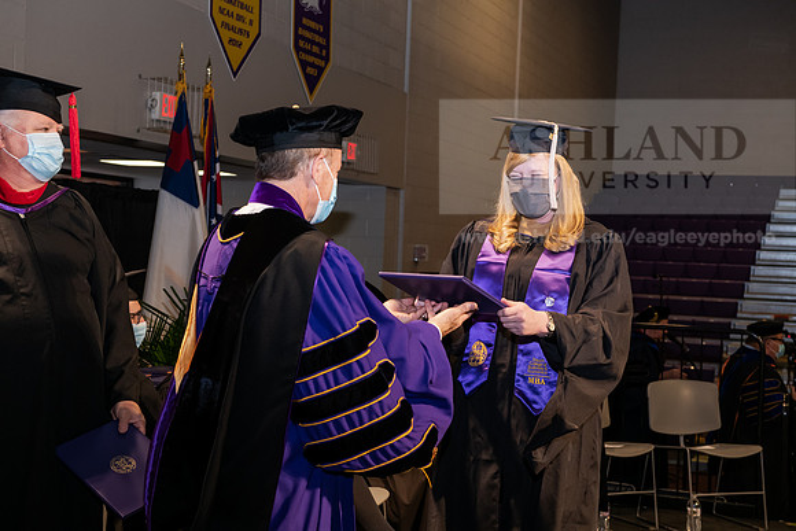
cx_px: 398
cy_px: 266
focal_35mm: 58
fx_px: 1283
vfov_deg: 23.4
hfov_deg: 34.5
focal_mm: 58
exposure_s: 1/200
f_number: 6.3
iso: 1600
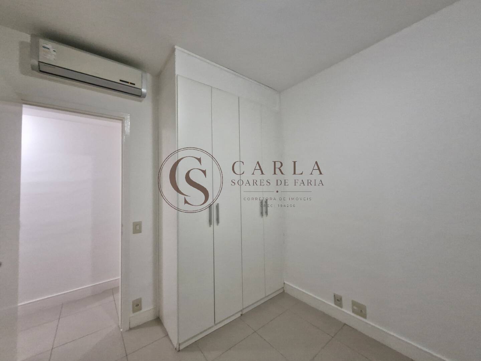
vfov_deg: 89.9
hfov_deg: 106.2
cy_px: 180
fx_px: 181
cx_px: 240
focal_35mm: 13
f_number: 2.2
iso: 400
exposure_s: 1/60
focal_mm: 1.74
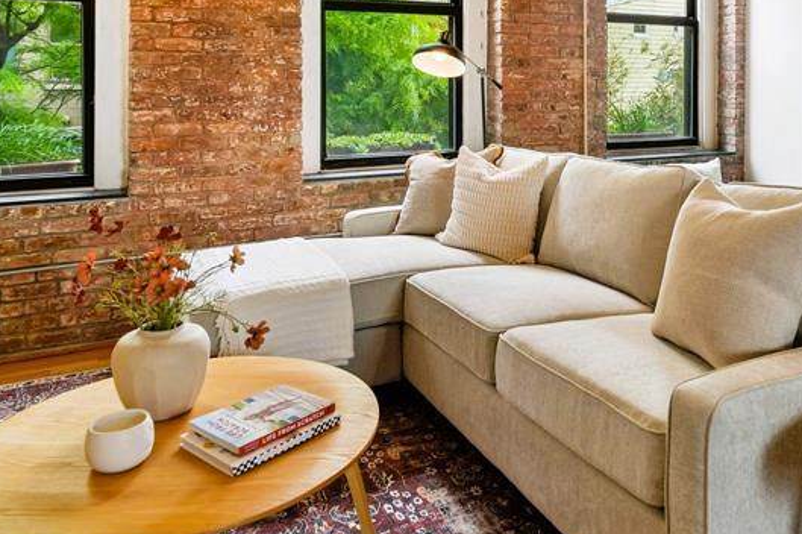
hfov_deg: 59.6
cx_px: 496
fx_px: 690
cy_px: 96
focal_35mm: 31
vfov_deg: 40.3
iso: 400
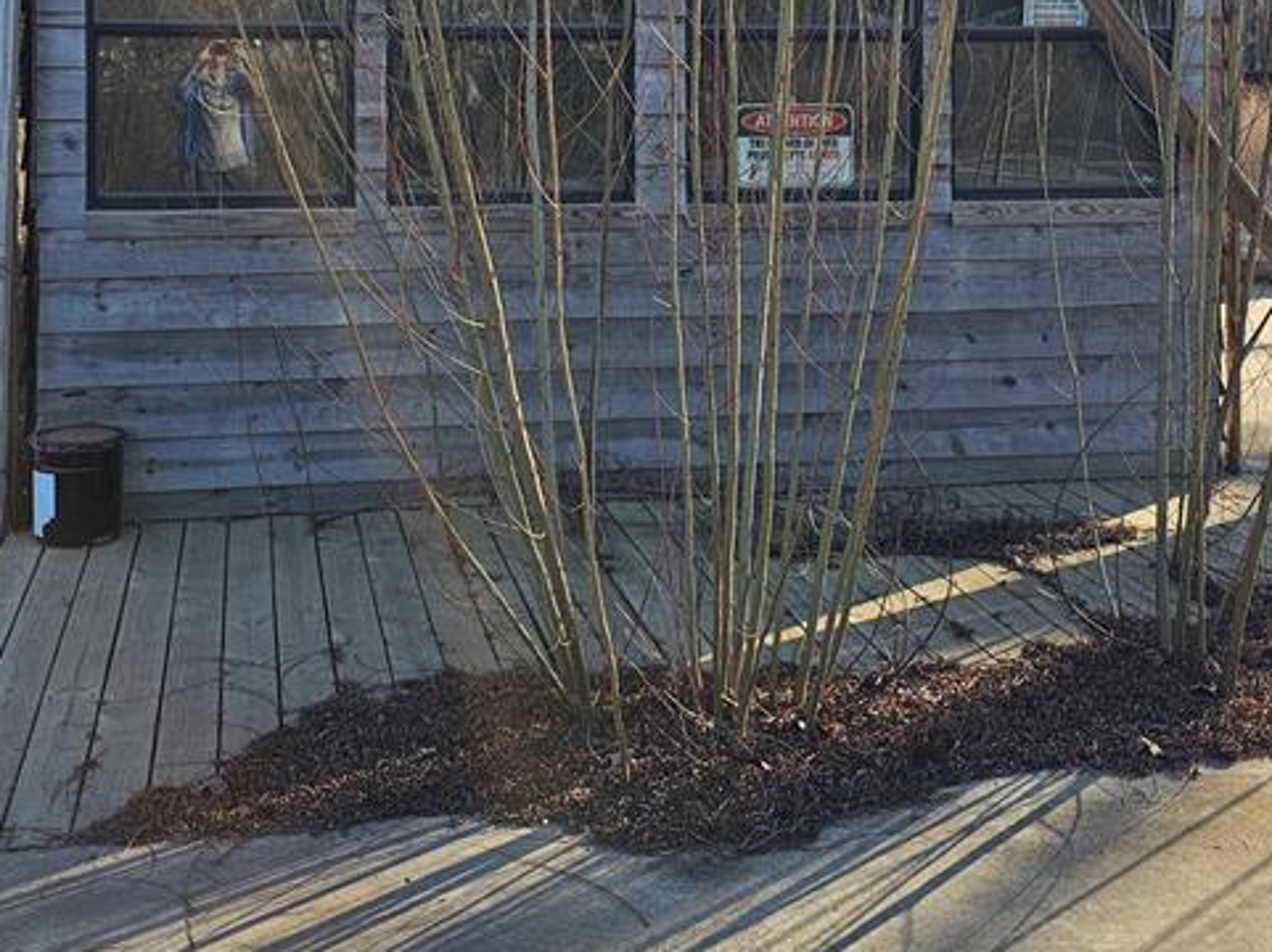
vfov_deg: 28.6
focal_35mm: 49
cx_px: 611
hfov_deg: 38.9
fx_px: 1799
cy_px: 114
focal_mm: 6.3
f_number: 1.7
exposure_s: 1/257
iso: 10
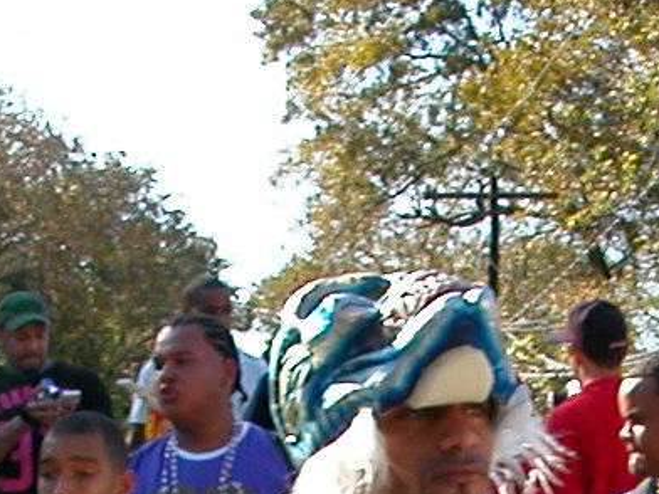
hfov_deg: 13.0
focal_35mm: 151
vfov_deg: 9.3
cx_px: 528
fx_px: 2875
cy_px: 917
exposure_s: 1/199
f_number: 4.5
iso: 100
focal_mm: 5.6
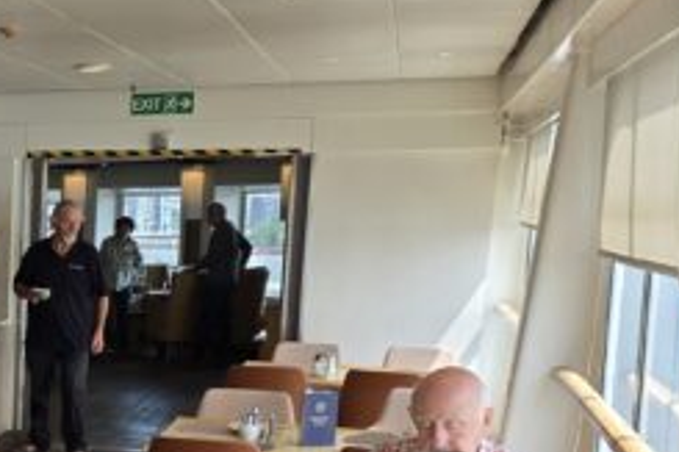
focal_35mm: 75
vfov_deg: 17.7
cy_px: 452
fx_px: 1414
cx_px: -172
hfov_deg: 24.1
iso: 12
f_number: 1.7
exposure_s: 1/165
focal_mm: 6.3
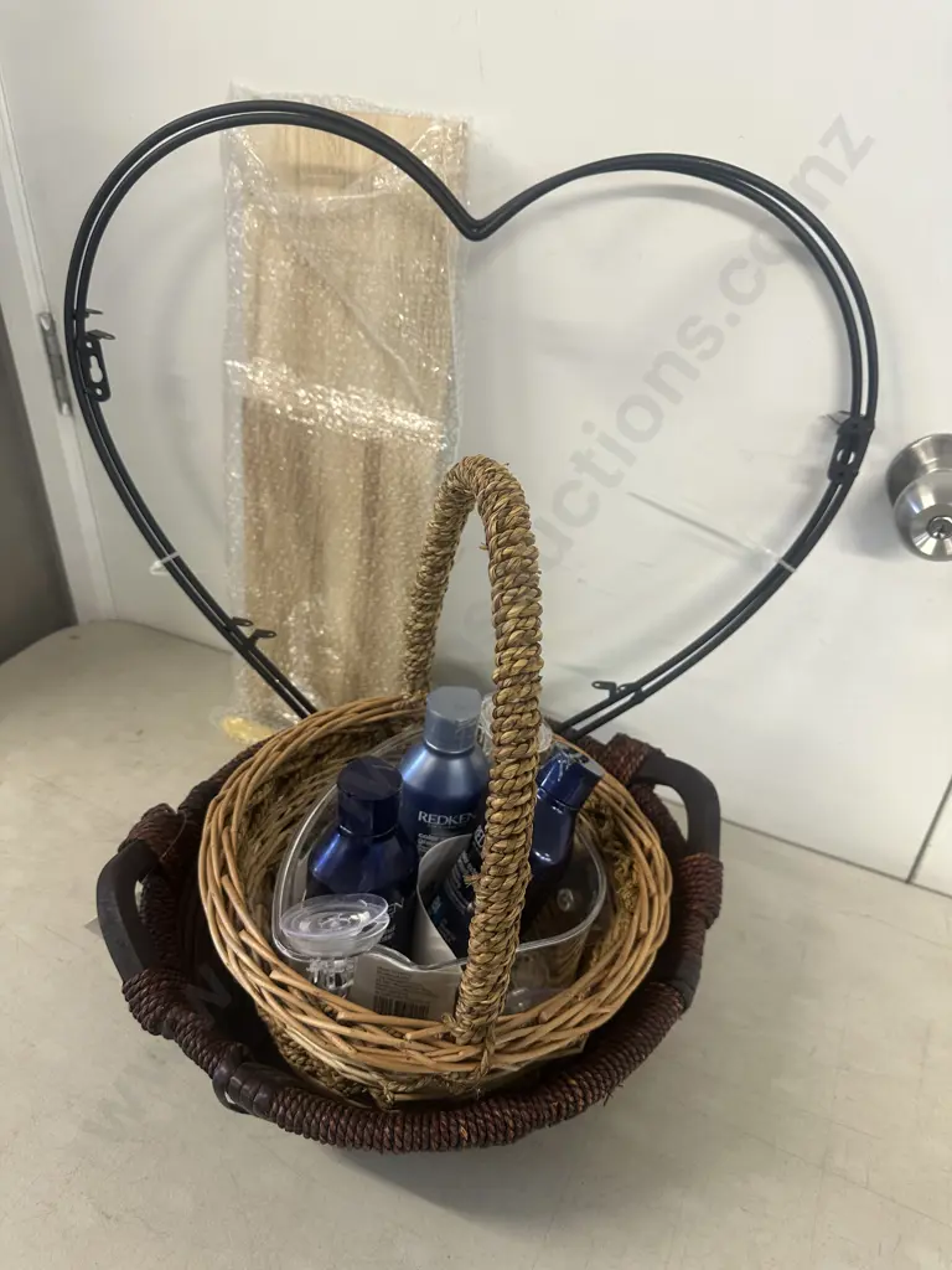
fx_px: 880
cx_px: 476
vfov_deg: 71.6
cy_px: 635
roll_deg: -3.2
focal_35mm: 24
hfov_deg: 56.8
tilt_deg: -33.8
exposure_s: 1/50
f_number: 1.78
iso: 160
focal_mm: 6.86
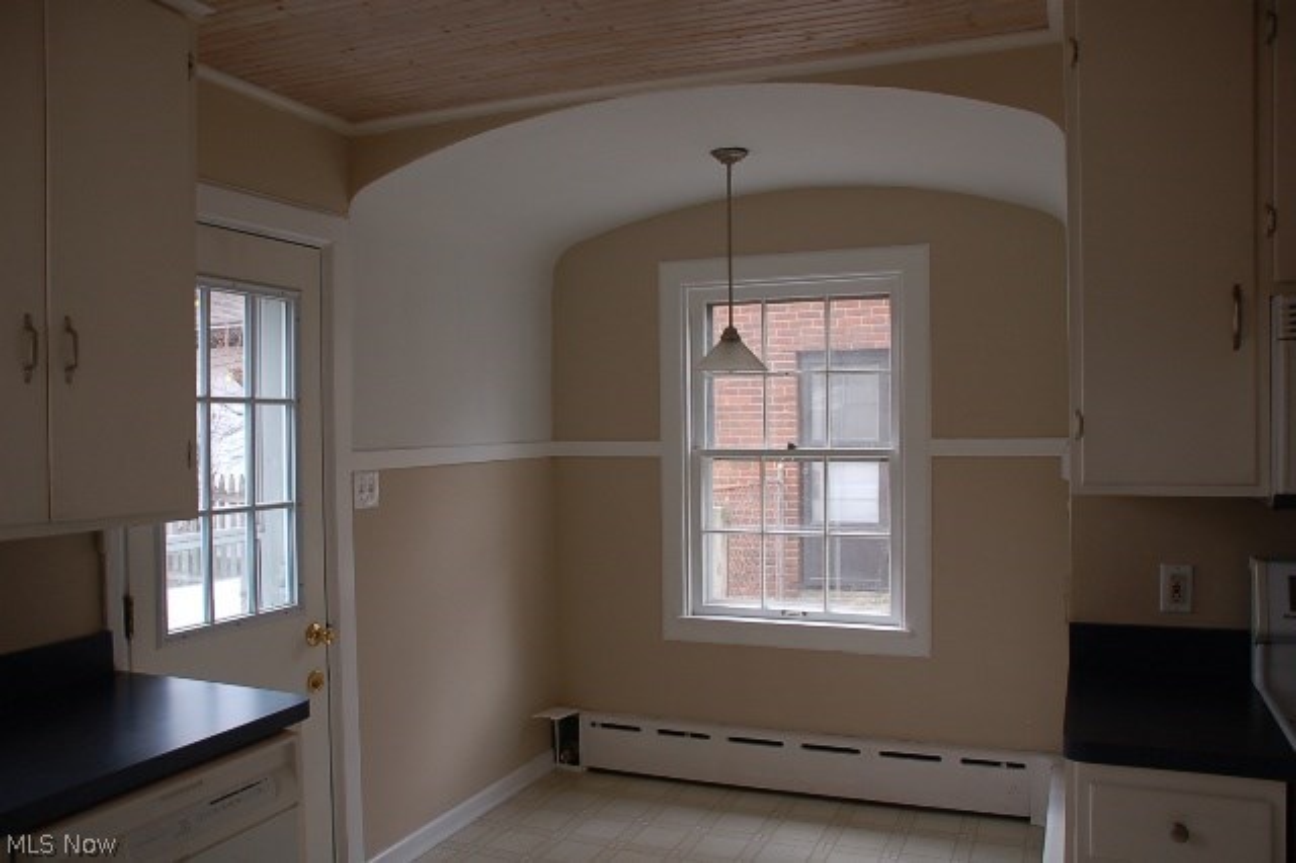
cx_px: 648
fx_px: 1079
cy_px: 432
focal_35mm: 30
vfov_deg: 43.6
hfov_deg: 62.0
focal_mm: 20
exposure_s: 1/80
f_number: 4.5
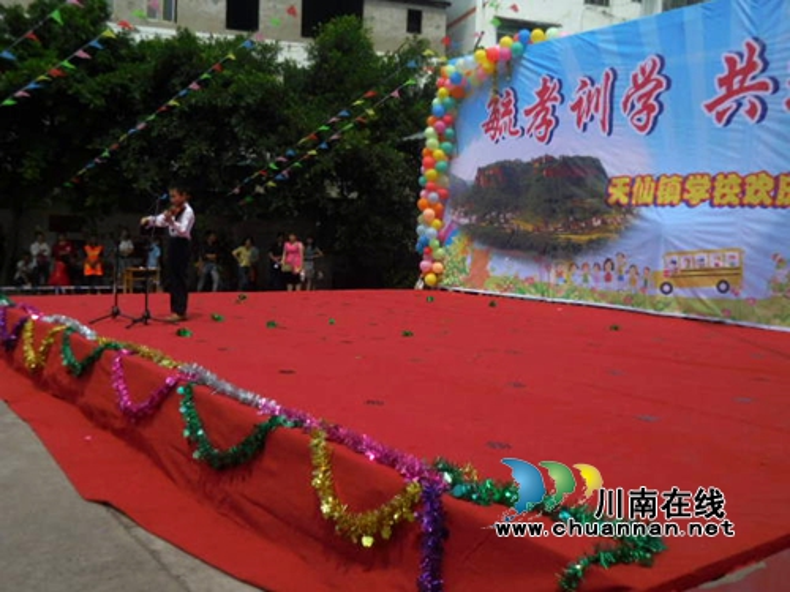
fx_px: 753
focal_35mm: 33
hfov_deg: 55.4
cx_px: 395
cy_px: 296
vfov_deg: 42.9
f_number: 7.4
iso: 125
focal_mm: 5.9
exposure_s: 1/640
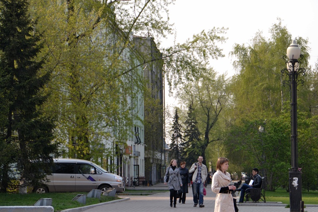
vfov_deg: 9.6
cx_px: 159
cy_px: 106
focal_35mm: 142
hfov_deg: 14.4
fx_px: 1258
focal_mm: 95
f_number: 7.1
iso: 100
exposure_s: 1/200
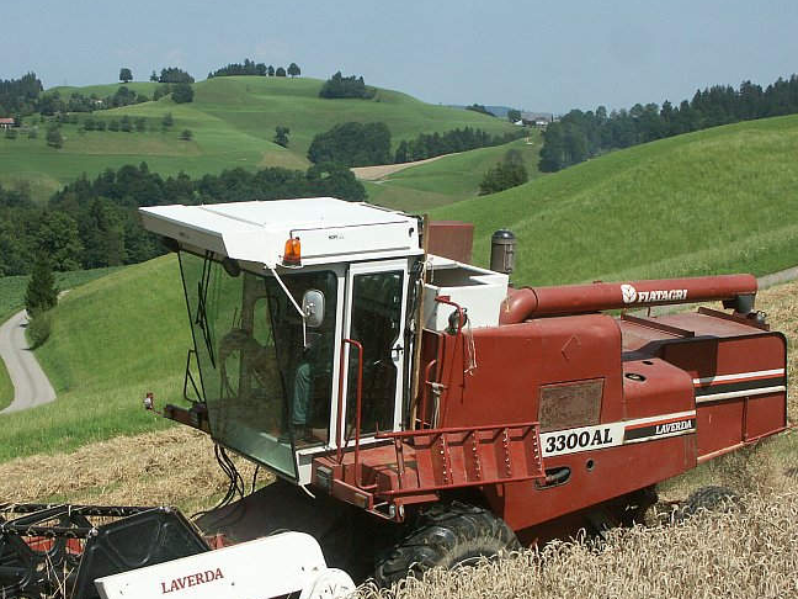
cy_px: 354
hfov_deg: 30.7
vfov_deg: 23.3
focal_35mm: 63
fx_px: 1452
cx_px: 325
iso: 100
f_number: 9
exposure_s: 1/500
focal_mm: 13.14
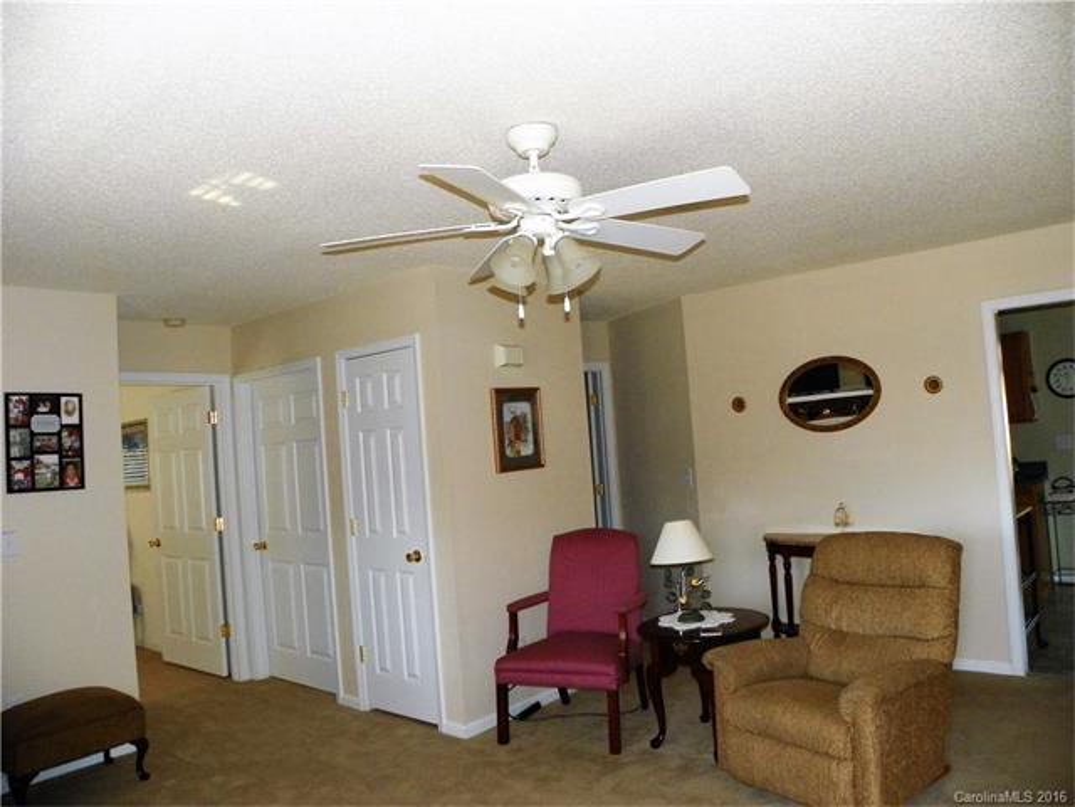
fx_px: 807
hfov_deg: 67.3
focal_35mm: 26
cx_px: 538
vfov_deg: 53.1
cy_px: 404
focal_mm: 4.6
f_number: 2.8
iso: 200
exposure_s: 1/125
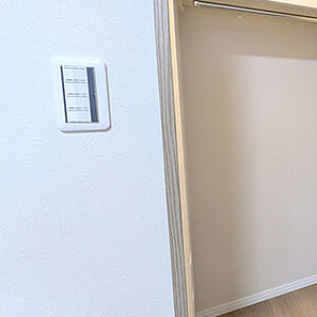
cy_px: 130
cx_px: 310
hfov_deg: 51.7
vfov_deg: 62.5
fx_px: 259
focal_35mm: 25
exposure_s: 1/50
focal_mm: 1.83
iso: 292
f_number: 2.2
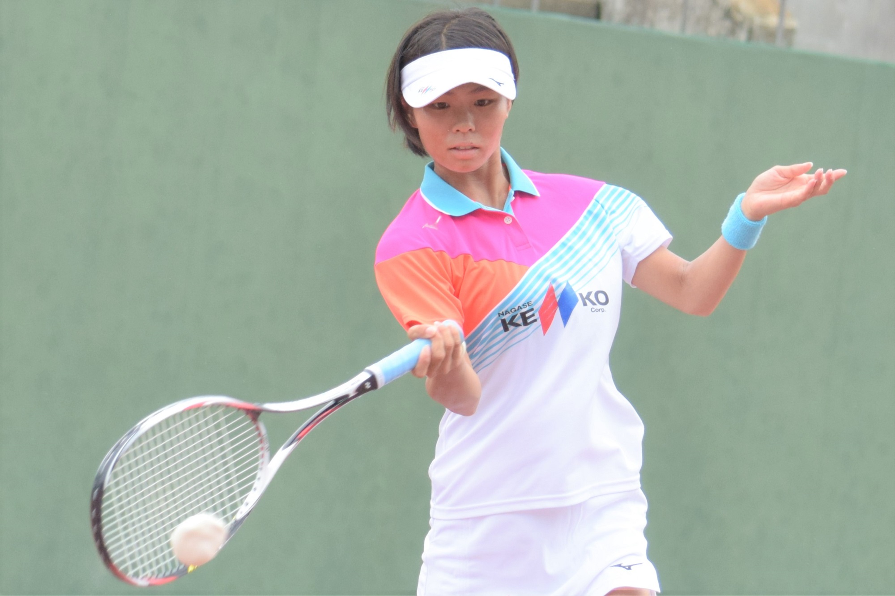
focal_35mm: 138
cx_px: 448
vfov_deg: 9.9
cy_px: 298
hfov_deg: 14.9
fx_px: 3430
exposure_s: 1/2000
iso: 1000
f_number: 4.5
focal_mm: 92
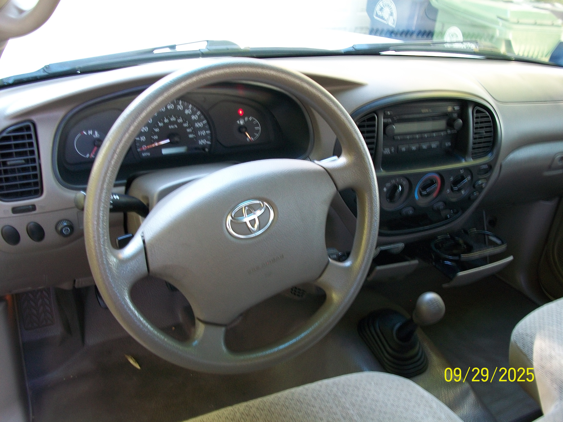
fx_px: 520
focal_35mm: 32
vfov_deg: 44.2
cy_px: 211
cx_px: 282
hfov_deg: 56.8
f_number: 2.9
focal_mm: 5.7
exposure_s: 1/6
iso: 80
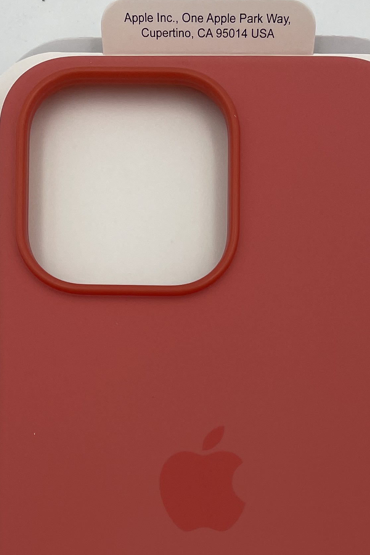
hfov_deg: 20.9
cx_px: 199
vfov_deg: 27.8
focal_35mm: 65
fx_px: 1002
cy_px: 633
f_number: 1.6
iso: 32
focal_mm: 4.2
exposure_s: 1/1742
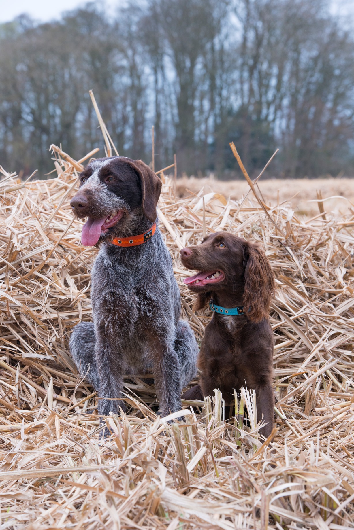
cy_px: 265
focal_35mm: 120
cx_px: 177
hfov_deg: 11.4
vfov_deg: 17.1
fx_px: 1769
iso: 640
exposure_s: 1/500
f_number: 9
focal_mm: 120
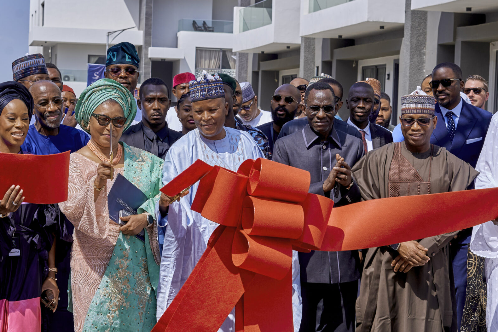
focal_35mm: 81
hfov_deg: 25.0
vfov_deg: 16.9
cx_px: 176
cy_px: 194
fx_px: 1121
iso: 250
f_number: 7.1
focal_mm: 50
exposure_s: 1/640
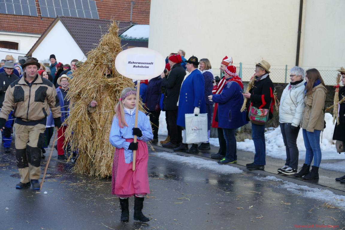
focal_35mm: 87
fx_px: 834
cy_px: 115
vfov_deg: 15.7
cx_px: 172
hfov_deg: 23.4
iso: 125
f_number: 3.8
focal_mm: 31.83
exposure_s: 1/100
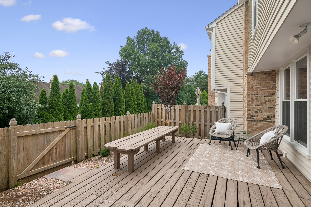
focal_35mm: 17
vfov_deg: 70.4
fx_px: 147
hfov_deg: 93.3
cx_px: 156
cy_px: 104
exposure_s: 1/40
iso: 400
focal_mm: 17
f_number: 11
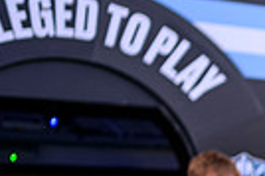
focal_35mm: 152
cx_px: 568
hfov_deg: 11.8
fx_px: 1118
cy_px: 217
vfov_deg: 8.9
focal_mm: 35
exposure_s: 1/500
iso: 500
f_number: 1.8
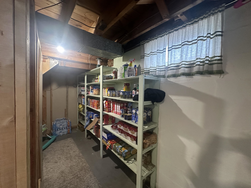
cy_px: 94
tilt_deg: -2.7
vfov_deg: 85.7
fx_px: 102
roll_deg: -1.8
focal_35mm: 14
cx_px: 126
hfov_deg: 102.1
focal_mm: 2.22
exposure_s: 1/60
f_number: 2.2
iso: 800
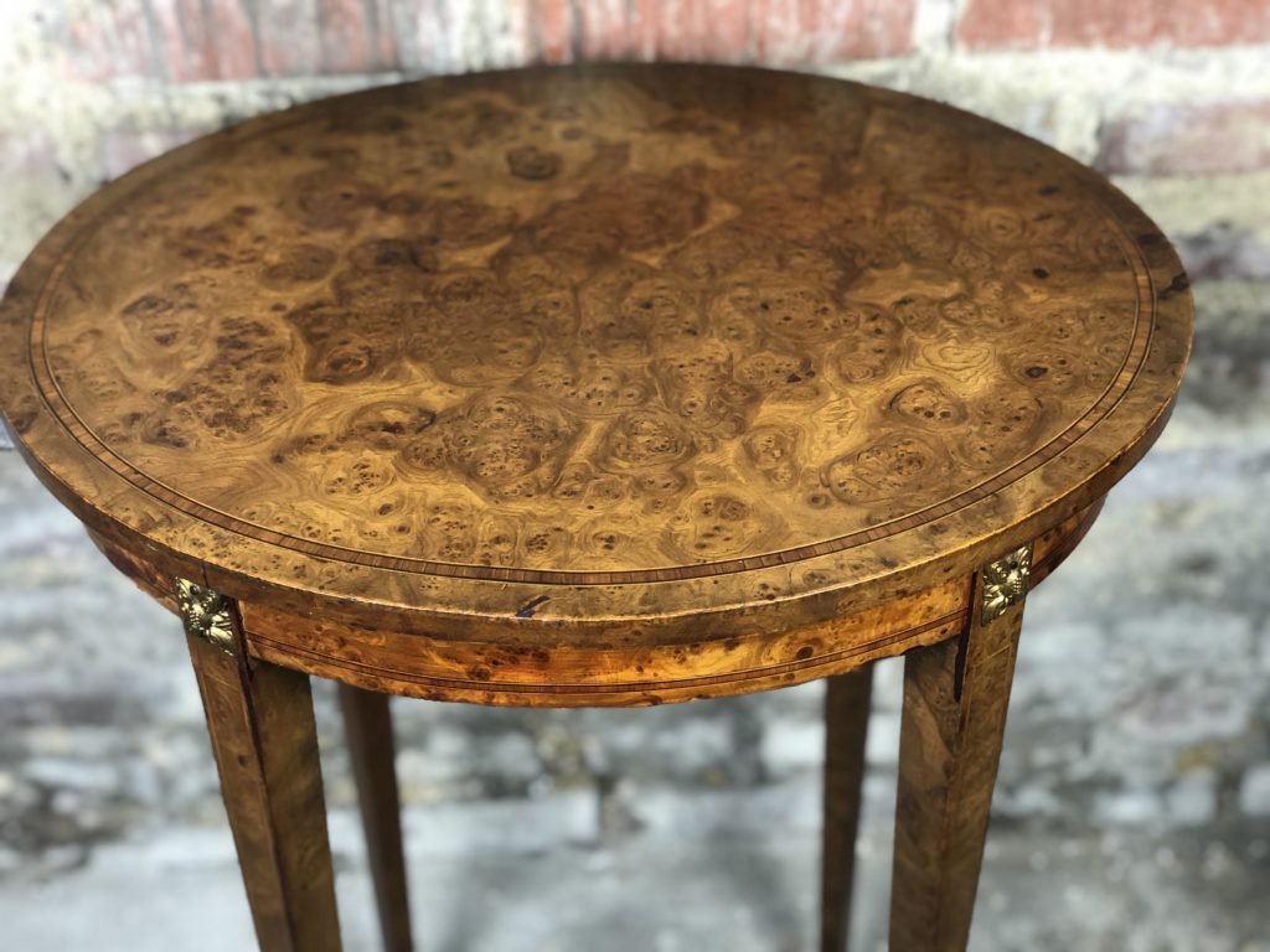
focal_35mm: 52
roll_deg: +2.8
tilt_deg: -39.5
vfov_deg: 28.0
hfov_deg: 36.8
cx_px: 635
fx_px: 1908
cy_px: 476
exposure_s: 1/25
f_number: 2.4
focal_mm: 6
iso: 160
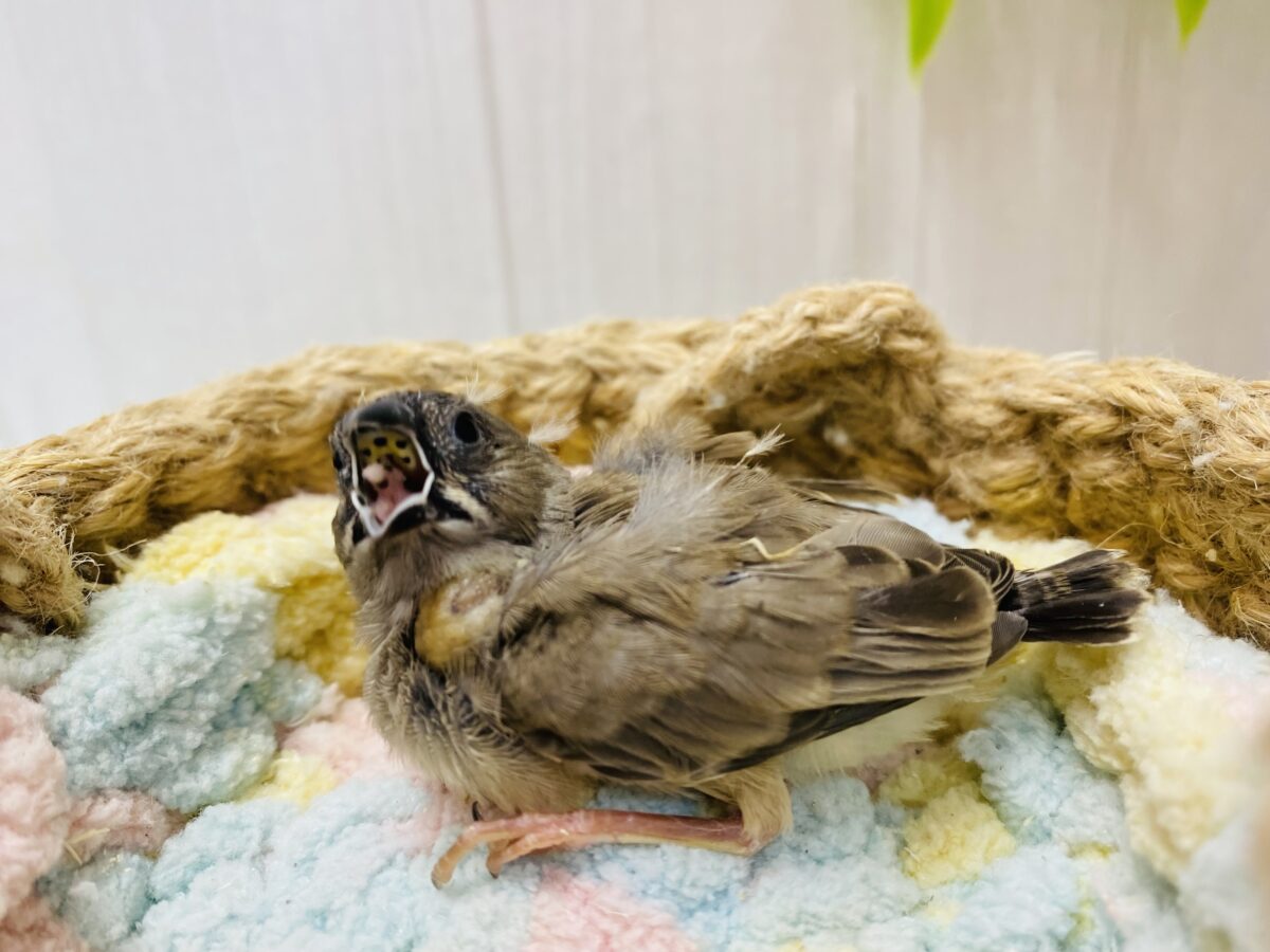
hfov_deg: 69.4
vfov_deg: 54.9
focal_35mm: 25
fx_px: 917
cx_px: 635
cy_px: 476
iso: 125
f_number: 1.8
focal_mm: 4.25
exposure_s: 1/100
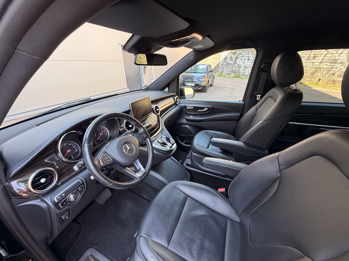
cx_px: 174
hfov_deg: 102.1
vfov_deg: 85.7
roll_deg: +0.5
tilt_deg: -26.7
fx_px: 141
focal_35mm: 14
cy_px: 130
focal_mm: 2.22
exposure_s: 1/121
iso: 160
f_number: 2.2
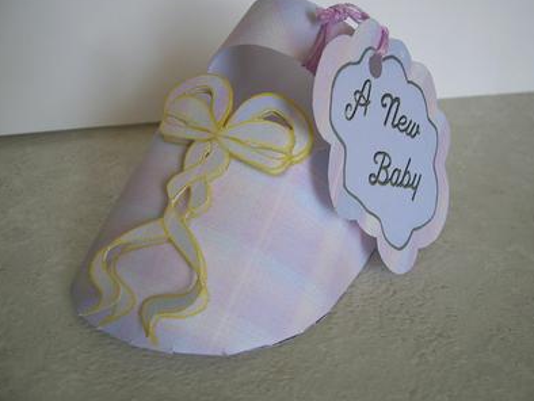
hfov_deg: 46.7
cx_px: 295
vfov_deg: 35.9
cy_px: 176
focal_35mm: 40
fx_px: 617
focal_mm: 5.4
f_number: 2.8
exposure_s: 1/147
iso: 50
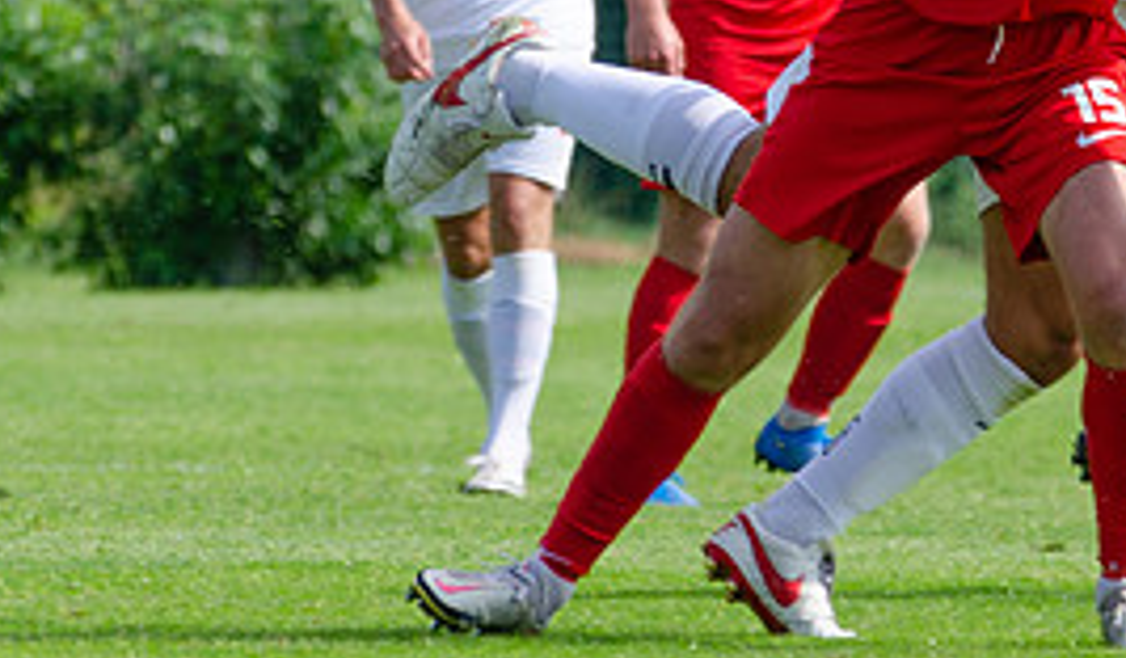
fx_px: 25919
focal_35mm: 860
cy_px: 68
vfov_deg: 1.5
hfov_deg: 2.5
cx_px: 1493
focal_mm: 170
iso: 100
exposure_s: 1/800
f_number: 5
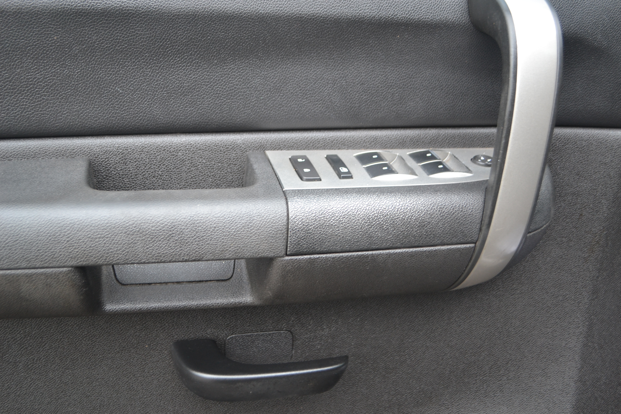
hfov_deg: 49.6
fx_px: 673
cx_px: 310
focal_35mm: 39
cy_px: 207
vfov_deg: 34.2
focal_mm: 26
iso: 400
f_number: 4.5
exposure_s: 1/80
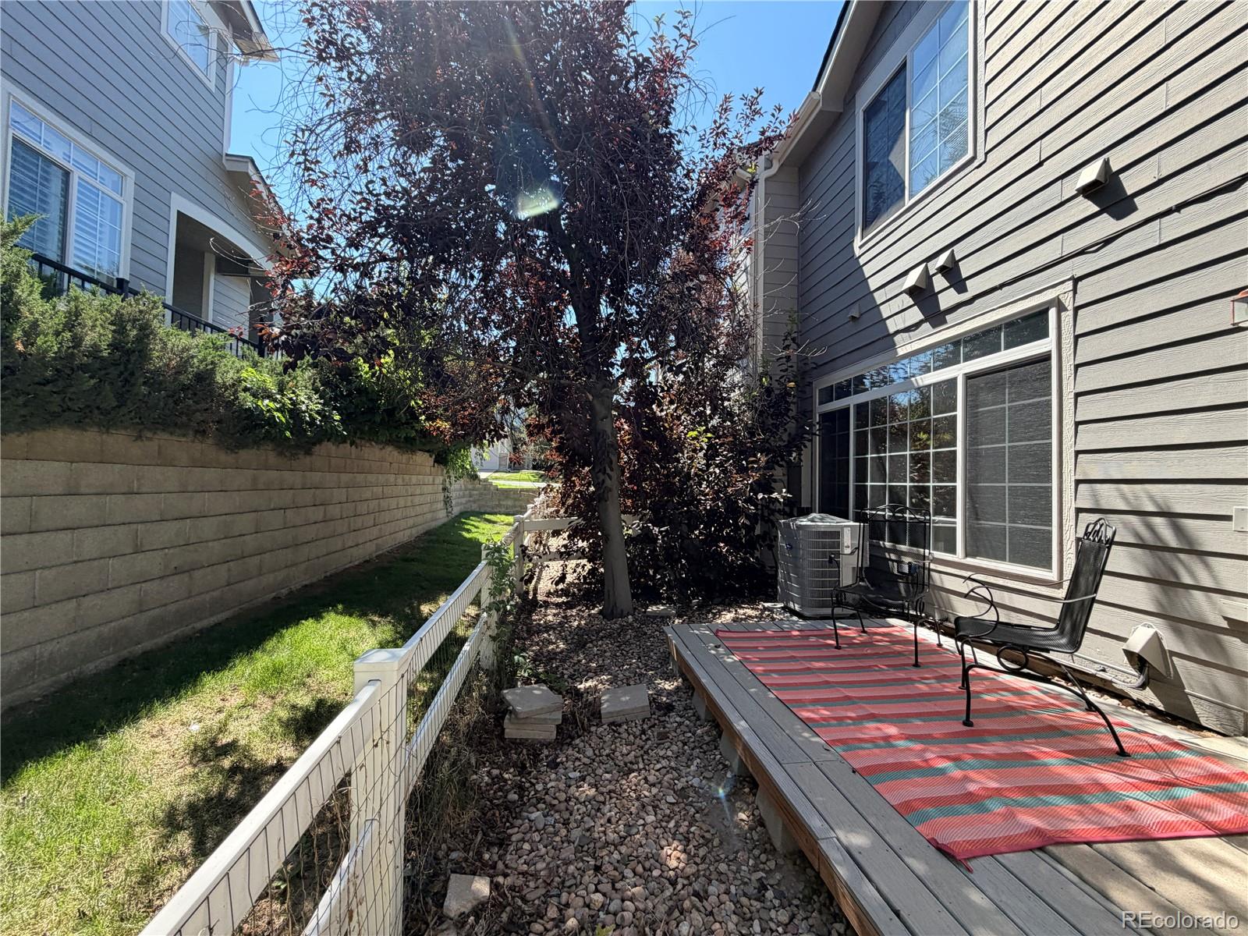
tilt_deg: +4.0
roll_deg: -1.6
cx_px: 624
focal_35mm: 14
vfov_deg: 85.7
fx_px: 505
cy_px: 468
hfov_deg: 102.1
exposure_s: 1/502
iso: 40
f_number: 2.2
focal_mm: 2.22
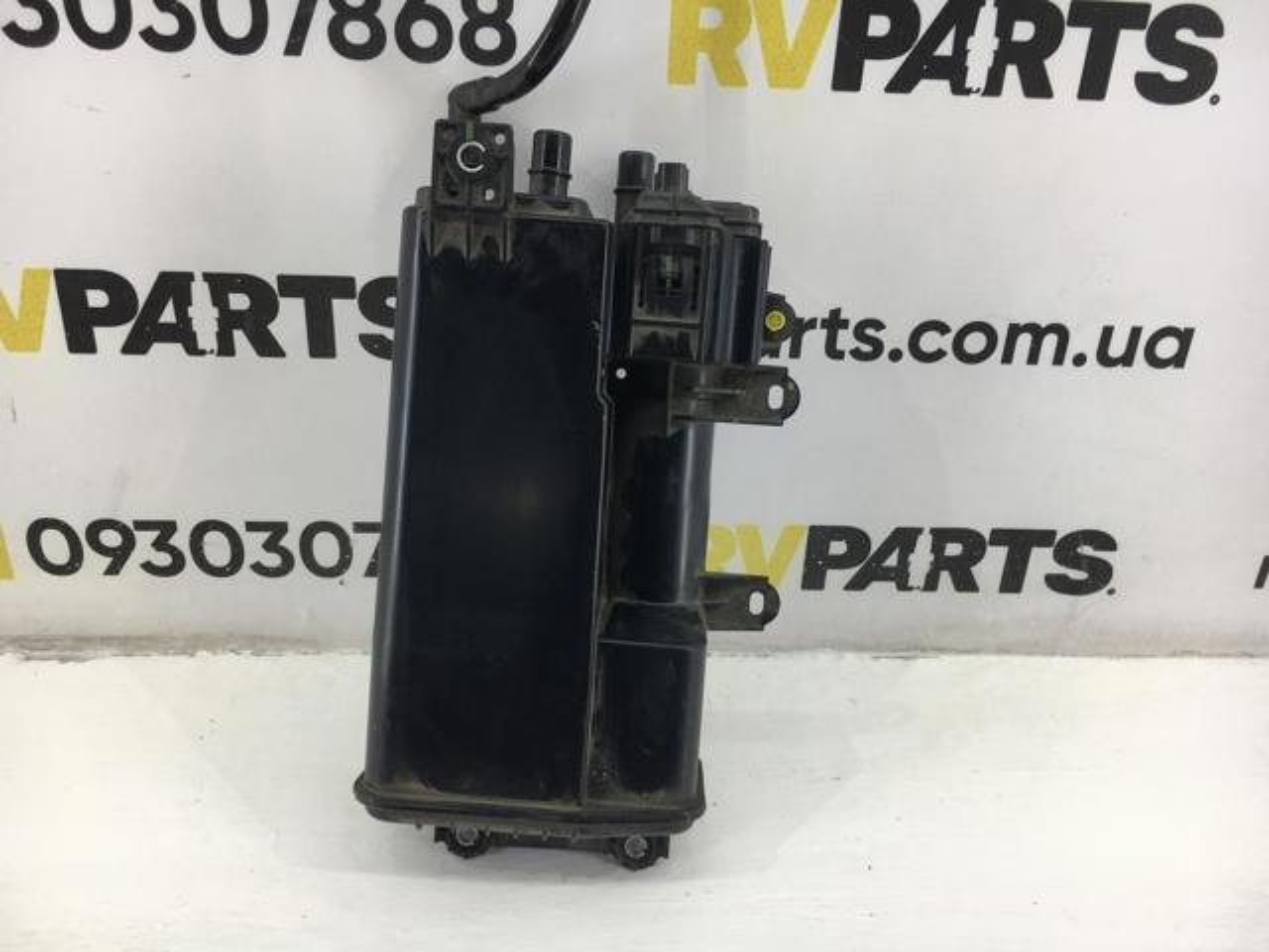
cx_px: 634
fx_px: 1063
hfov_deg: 61.7
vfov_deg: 48.2
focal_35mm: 29
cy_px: 476
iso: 32
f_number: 2.2
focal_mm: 4.15
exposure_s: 1/50
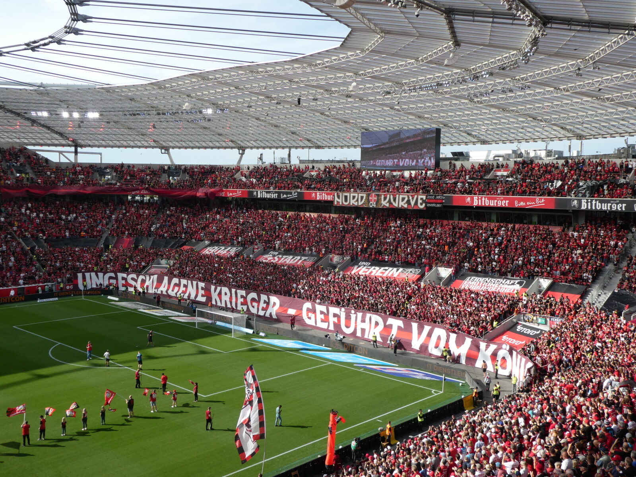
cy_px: 238
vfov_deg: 40.7
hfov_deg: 52.6
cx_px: 318
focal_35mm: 35
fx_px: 643
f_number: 3.7
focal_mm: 6.3
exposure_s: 1/500
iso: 80
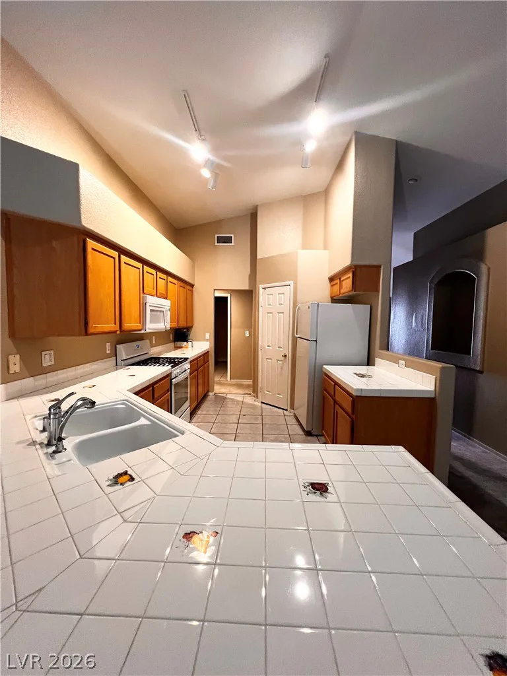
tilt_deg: -3.3
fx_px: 254
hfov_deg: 89.9
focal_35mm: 13
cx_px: 254
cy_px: 338
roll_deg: -0.4
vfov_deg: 106.2
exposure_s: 1/60
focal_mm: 1.57
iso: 320
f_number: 1.8
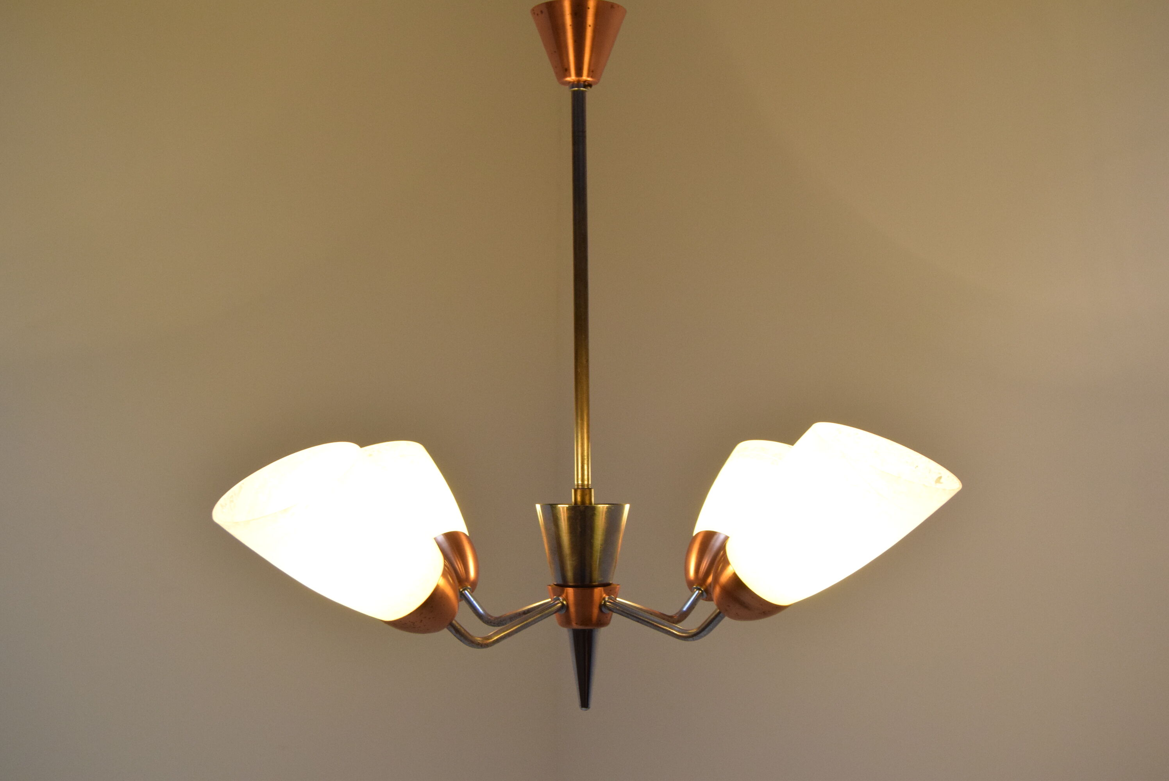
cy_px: 390
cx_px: 584
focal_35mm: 46
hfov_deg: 42.3
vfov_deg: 29.0
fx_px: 1511
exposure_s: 1/160
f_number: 6.3
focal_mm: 31
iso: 1600
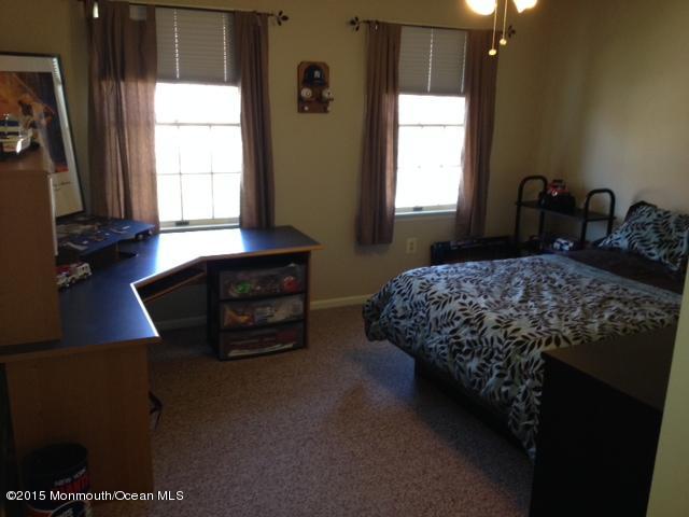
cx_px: 344
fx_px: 697
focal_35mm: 35
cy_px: 258
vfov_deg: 40.7
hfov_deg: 52.6
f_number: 2.4
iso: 125
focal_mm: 4.28
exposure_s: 1/20
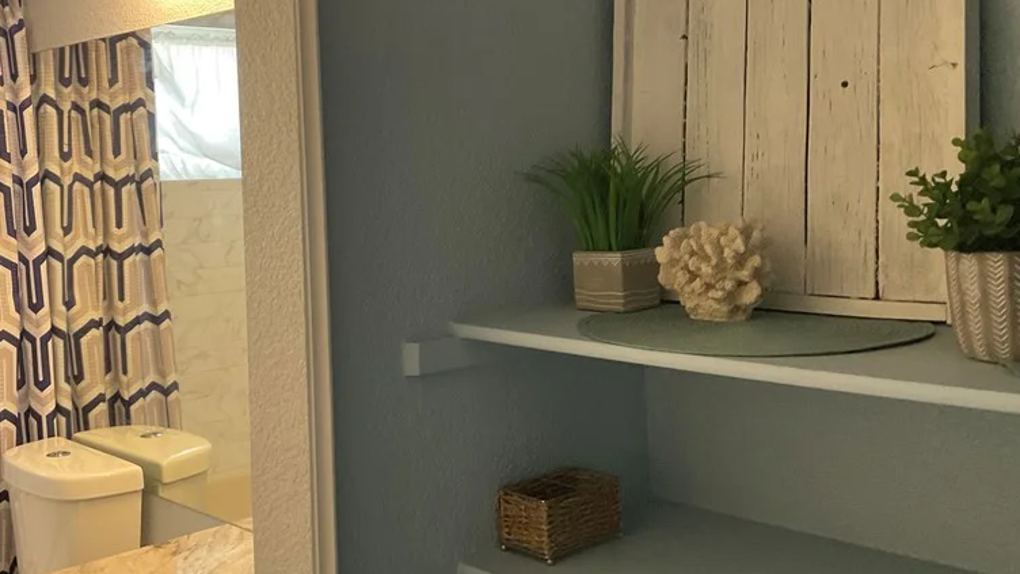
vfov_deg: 27.5
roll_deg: +1.8
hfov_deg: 47.1
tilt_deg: -1.7
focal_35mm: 43
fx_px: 1163
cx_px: 407
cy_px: 185
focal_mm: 3
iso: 125
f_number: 1.8
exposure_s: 1/60
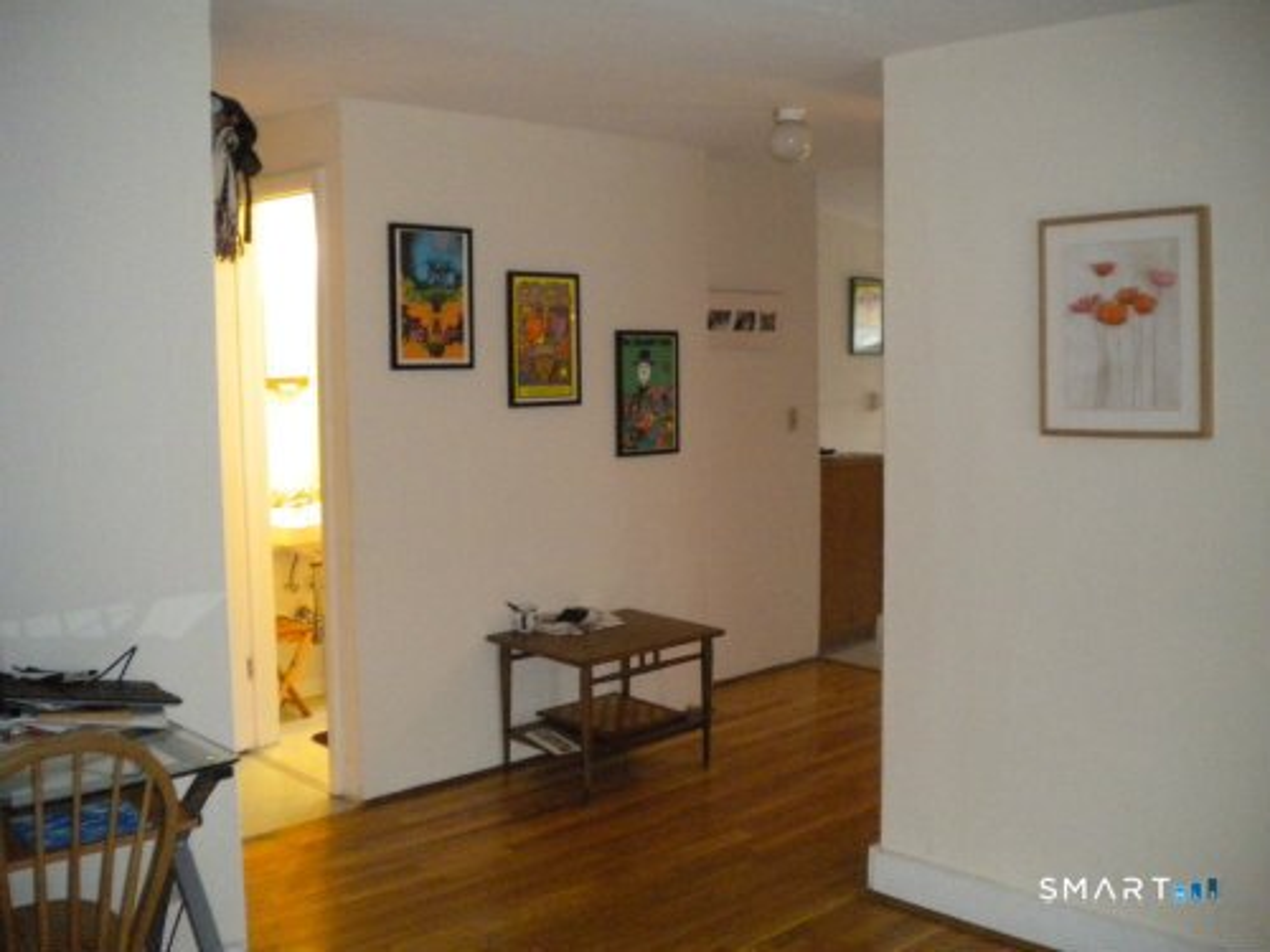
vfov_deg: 40.7
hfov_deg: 52.6
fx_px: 1284
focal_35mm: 35
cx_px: 635
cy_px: 476
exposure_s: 1/47.7
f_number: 3.1
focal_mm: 6.3
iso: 800
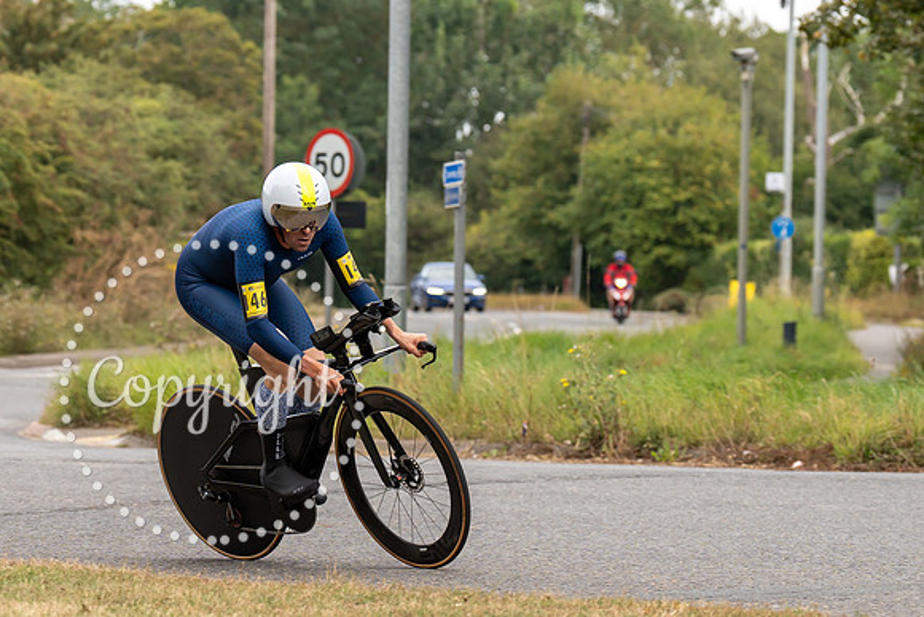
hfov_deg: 10.3
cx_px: 324
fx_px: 5123
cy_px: 318
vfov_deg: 6.9
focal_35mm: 200
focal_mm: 102
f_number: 4
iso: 320
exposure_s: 1/1000
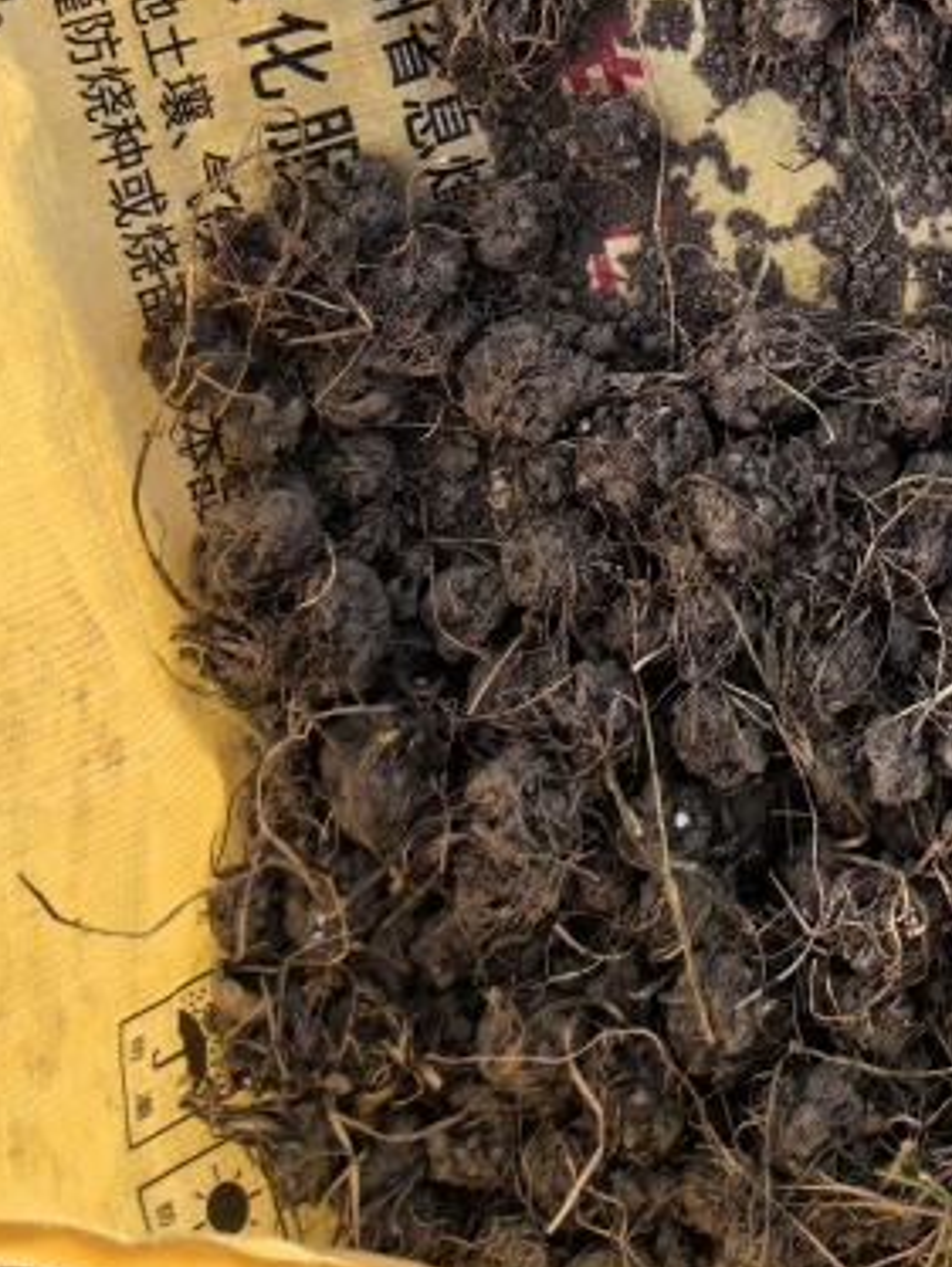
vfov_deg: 22.1
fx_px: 2820
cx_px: 1281
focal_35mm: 77
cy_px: -486
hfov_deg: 17.8
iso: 50
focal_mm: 5.75
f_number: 2
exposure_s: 1/1681
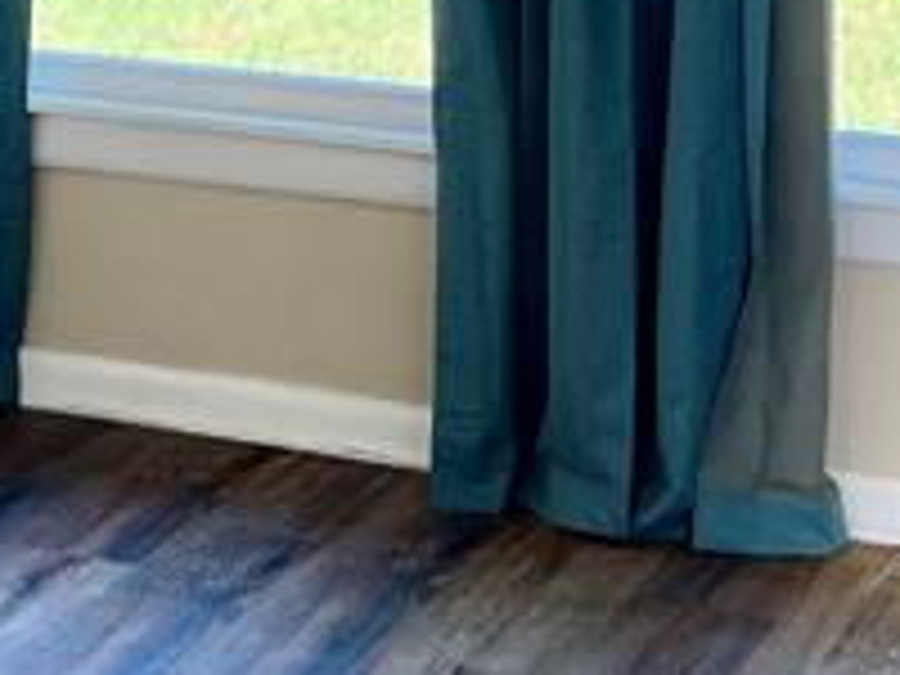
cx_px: 32
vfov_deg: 10.6
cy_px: -428
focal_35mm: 133
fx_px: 3458
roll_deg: +0.7
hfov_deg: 14.6
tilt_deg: -3.8
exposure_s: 1/142
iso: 64
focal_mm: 5.7
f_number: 1.5
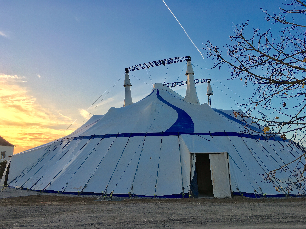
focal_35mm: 29
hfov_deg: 61.7
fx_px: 256
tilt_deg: +12.5
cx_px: 153
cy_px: 114
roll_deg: -1.9
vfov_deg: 48.2
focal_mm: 4.15
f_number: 2.2
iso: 25
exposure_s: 1/348
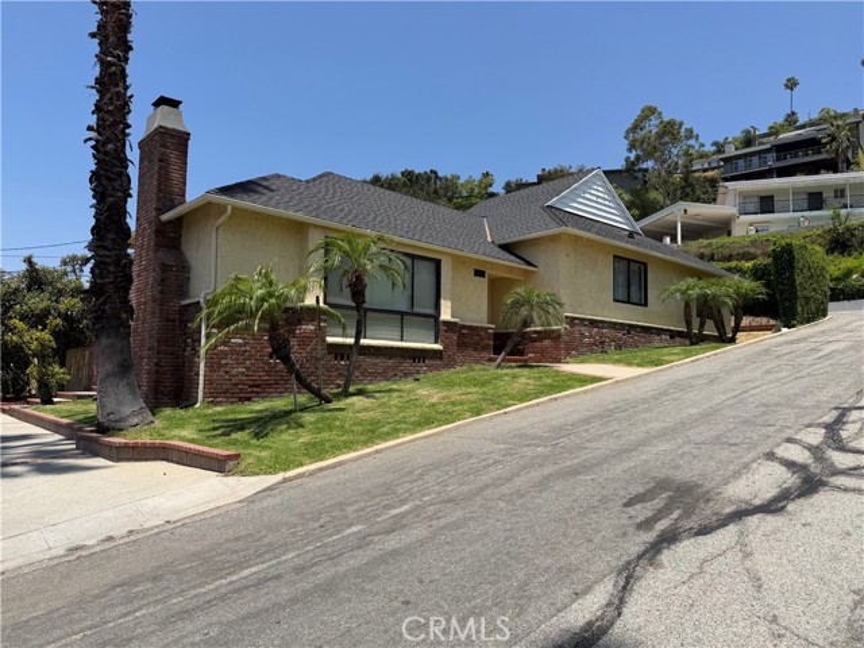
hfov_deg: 71.6
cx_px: 432
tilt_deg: +5.1
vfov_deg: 56.8
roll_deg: -1.1
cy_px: 324
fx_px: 599
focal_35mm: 24
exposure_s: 1/4975
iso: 80
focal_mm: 6.76
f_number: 1.78
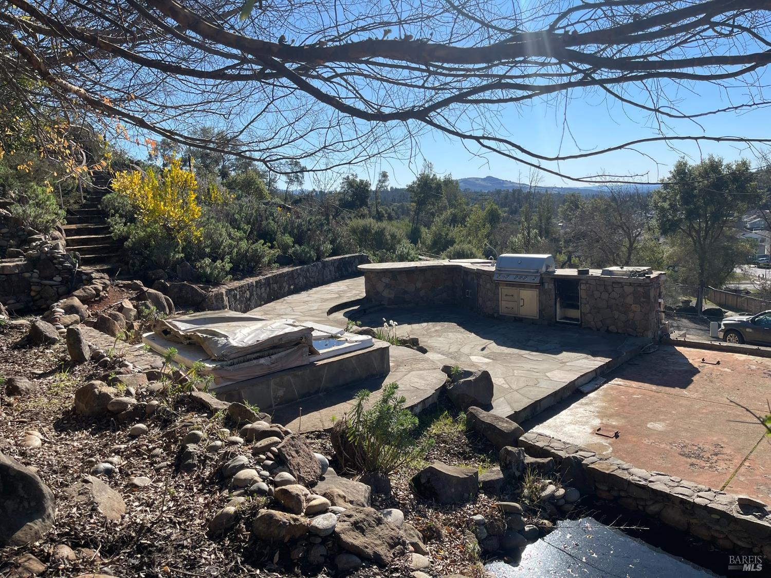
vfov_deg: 54.9
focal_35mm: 25
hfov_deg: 69.4
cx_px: 386
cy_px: 289
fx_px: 557
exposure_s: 1/2717
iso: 32
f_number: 1.6
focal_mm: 5.1
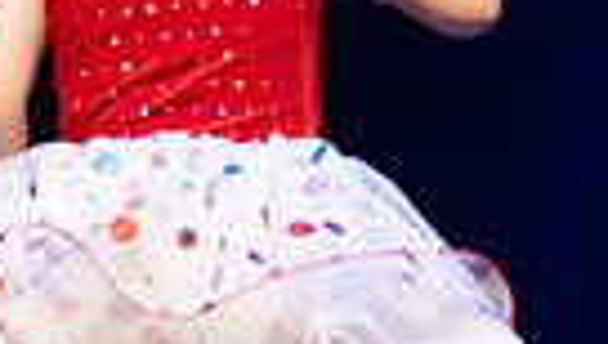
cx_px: -997
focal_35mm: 931
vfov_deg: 1.3
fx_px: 15033
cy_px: -112
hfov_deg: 2.3
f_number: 2.8
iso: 3200
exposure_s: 1/640
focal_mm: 150
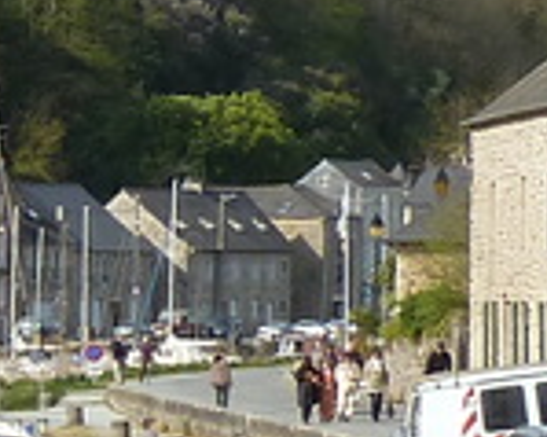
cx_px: -1076
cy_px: 654
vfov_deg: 4.9
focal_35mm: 314
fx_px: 5080
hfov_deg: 5.8
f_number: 4
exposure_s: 1/400
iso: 80
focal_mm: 6.5
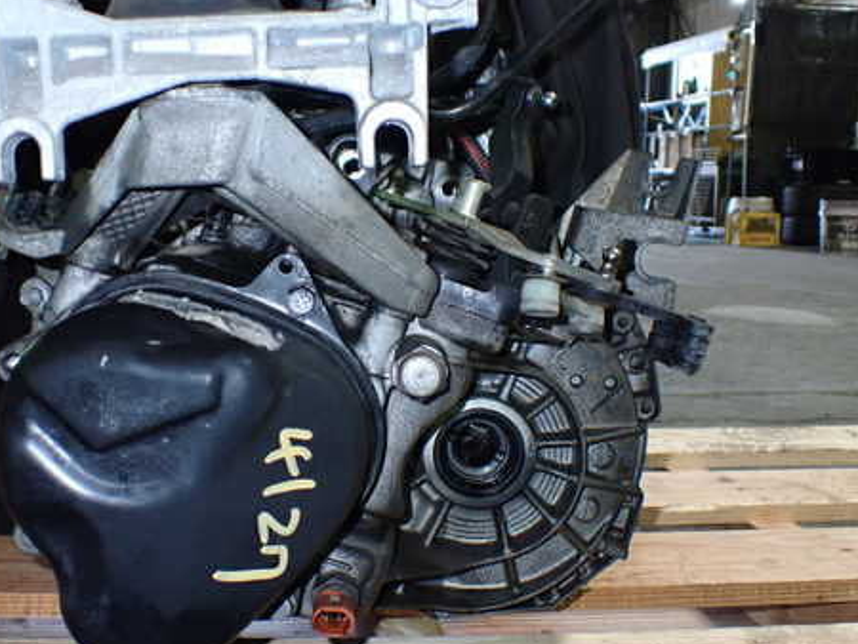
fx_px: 992
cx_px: 336
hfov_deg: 46.5
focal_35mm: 40
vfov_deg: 36.0
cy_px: 307
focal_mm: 5.4
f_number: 6.3
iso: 800
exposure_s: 1/30
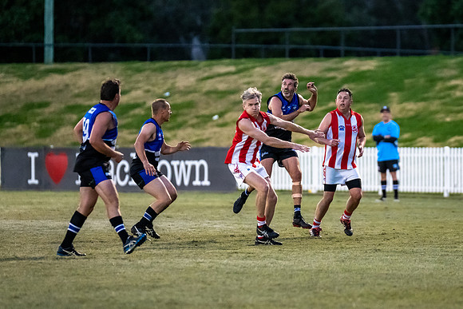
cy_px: 135
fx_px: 4357
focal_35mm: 339
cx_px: 312
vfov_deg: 4.1
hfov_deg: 6.1
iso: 7200
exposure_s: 1/1250
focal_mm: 240
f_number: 2.8
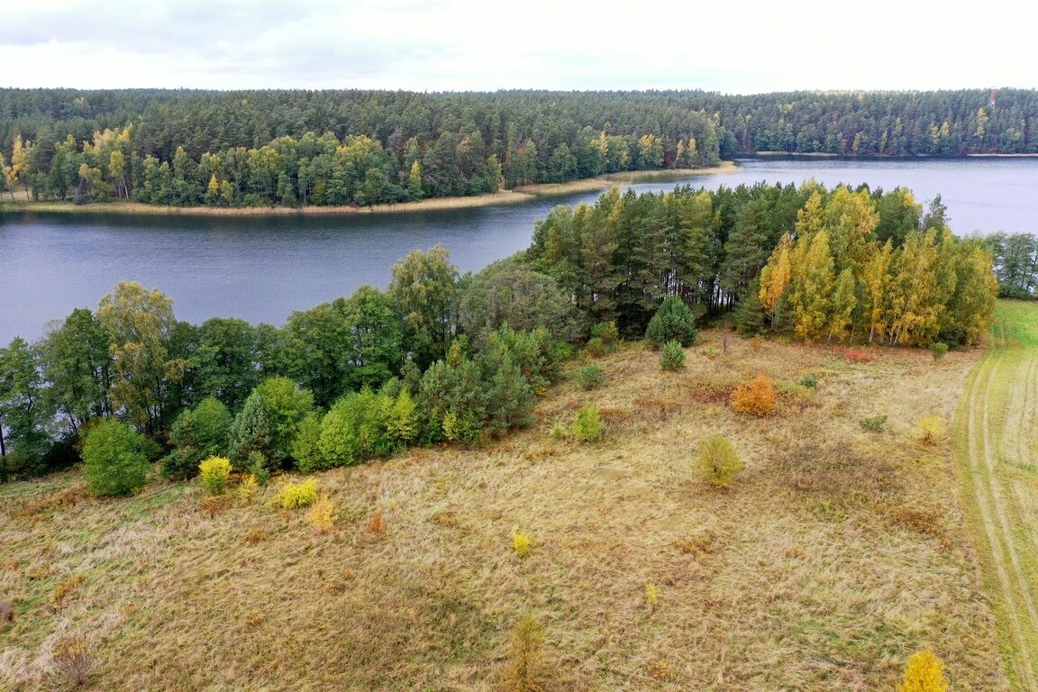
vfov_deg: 46.4
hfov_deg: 65.5
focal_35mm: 28
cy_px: 346
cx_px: 519
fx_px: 807
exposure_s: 1/120
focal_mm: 10.26
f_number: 4.5
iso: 200
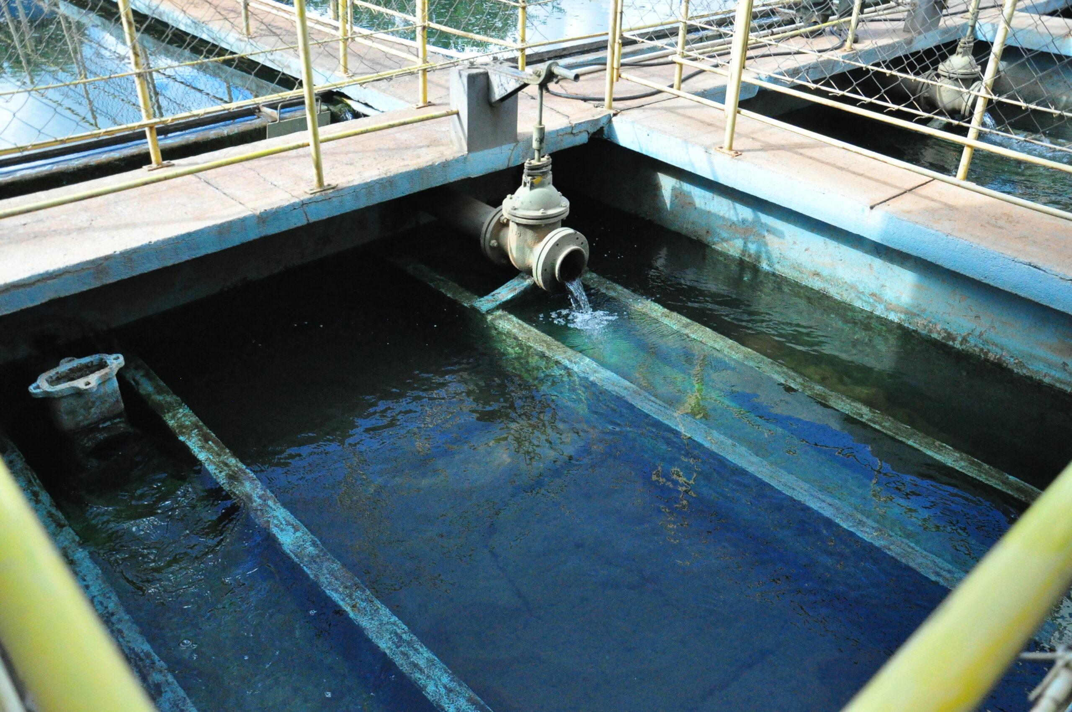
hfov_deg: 59.6
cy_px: 356
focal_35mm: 32
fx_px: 937
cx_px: 536
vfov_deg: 41.6
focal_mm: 21
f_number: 5
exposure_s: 1/4000
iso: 3200
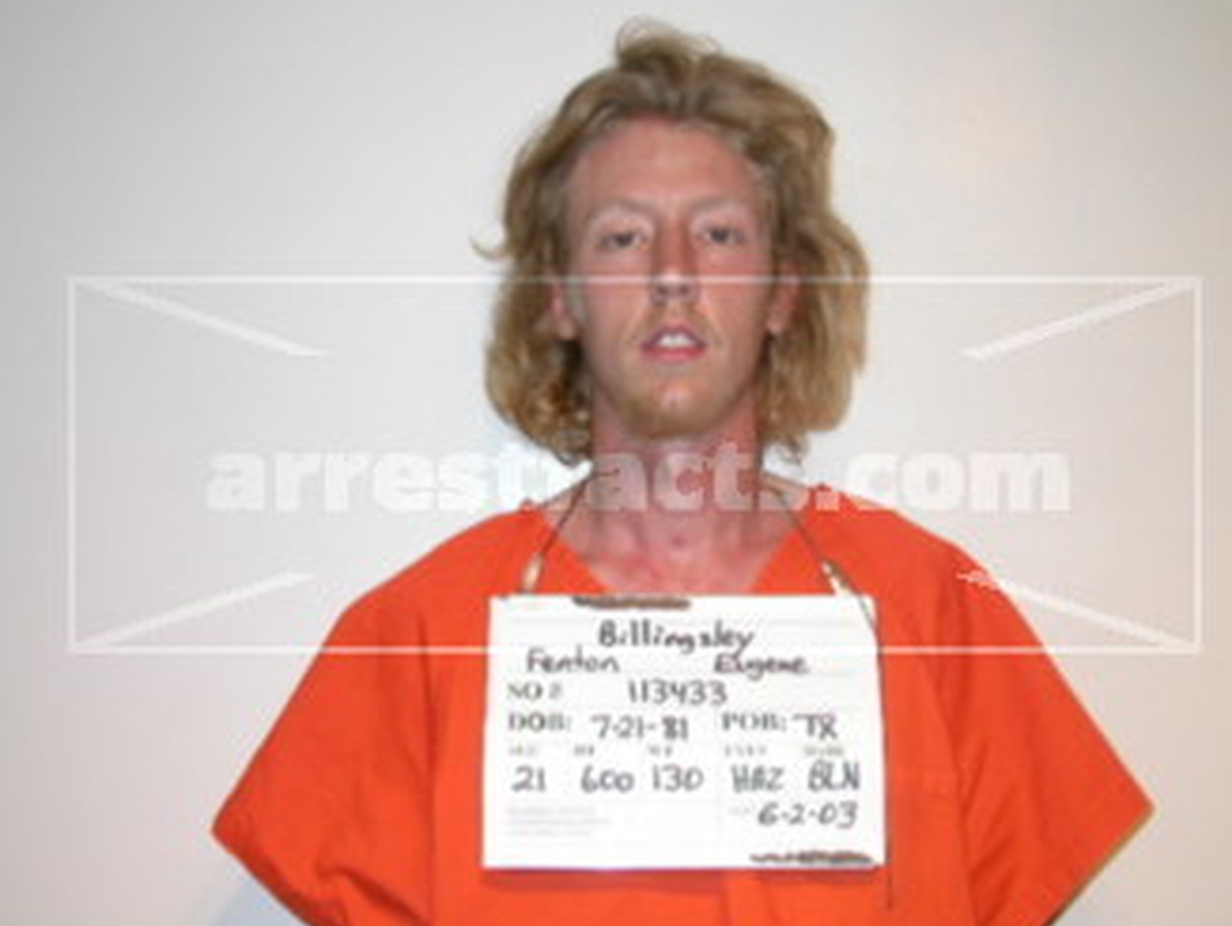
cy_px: 467
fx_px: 1959
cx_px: 637
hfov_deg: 34.9
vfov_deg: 26.6
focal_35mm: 55
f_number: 2.9
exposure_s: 1/60.3
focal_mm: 10.9
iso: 100
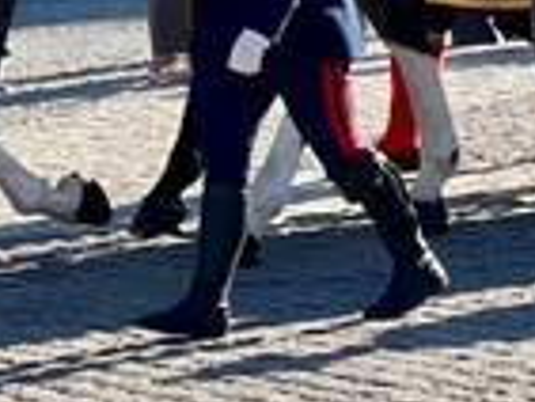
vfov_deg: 3.8
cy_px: -193
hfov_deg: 5.0
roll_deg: +4.0
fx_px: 6079
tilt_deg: -1.4
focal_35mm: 393
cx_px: 664
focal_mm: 9
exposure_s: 1/293
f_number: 2.8
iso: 32
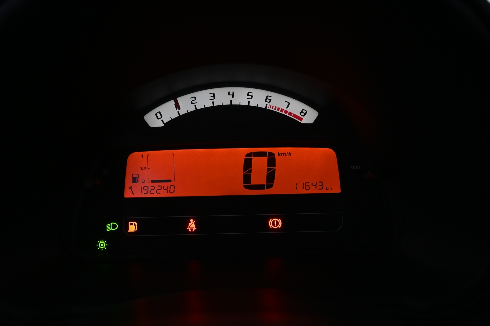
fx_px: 500
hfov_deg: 52.2
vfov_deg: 36.2
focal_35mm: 37
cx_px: 245
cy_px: 163
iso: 900
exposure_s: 1/40
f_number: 4.2
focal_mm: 24.5
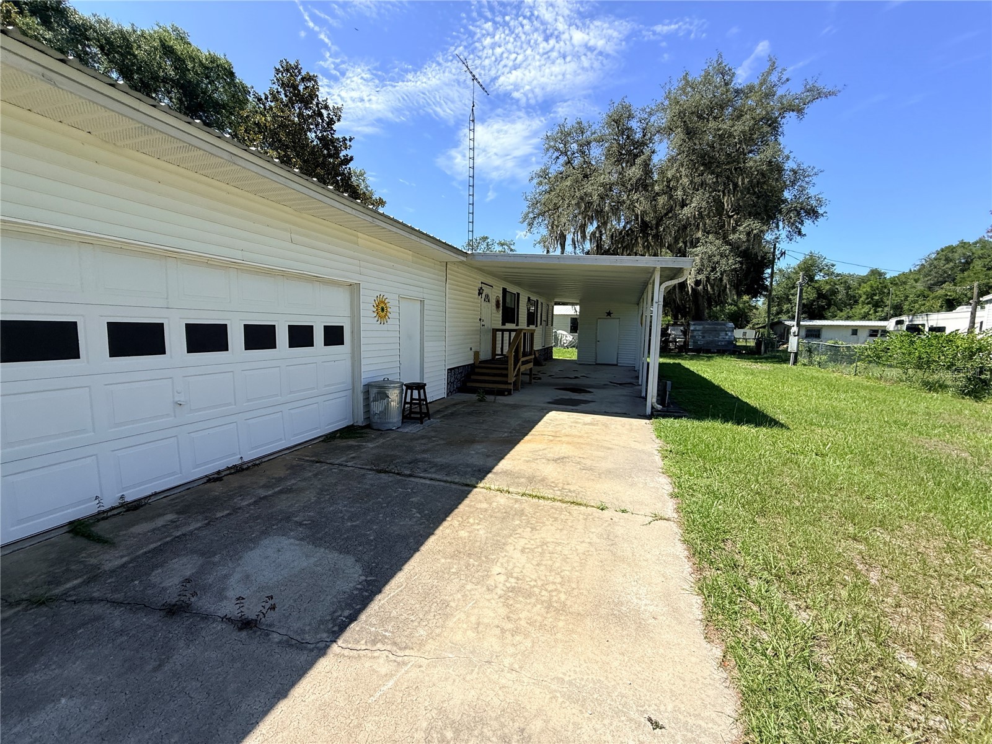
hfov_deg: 102.1
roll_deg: -1.2
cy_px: 372
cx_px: 496
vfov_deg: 85.7
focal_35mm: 14
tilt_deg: -5.3
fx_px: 401
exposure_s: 1/1235
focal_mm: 2.22
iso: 50
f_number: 2.2
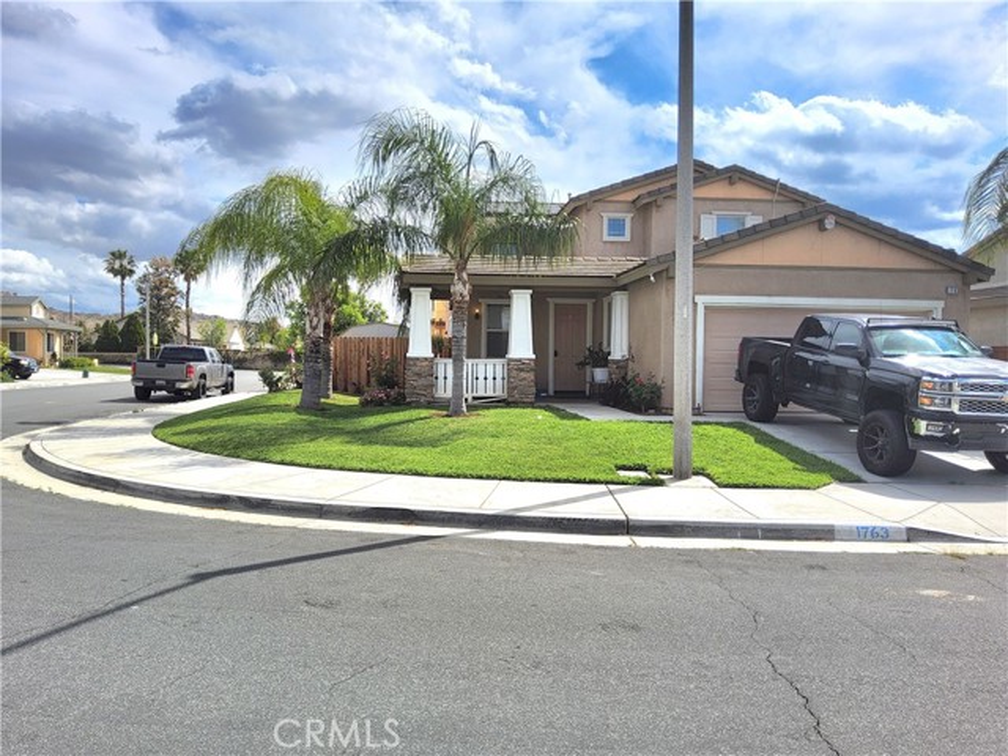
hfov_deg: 69.4
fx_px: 728
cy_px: 378
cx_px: 504
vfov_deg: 54.9
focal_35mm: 25
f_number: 2
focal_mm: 3.08
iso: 32
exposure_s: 1/3333
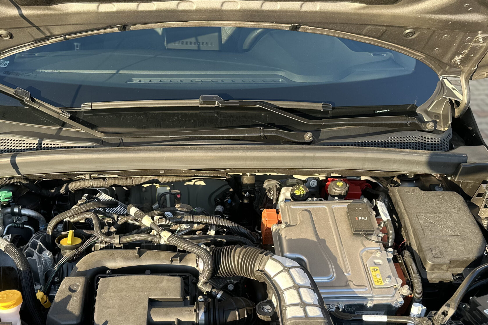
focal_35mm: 38
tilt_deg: -33.1
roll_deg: +0.6
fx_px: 515
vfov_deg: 34.2
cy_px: 248
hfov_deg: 50.5
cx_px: 209
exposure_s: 1/429
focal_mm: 6.86
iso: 80
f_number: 1.78
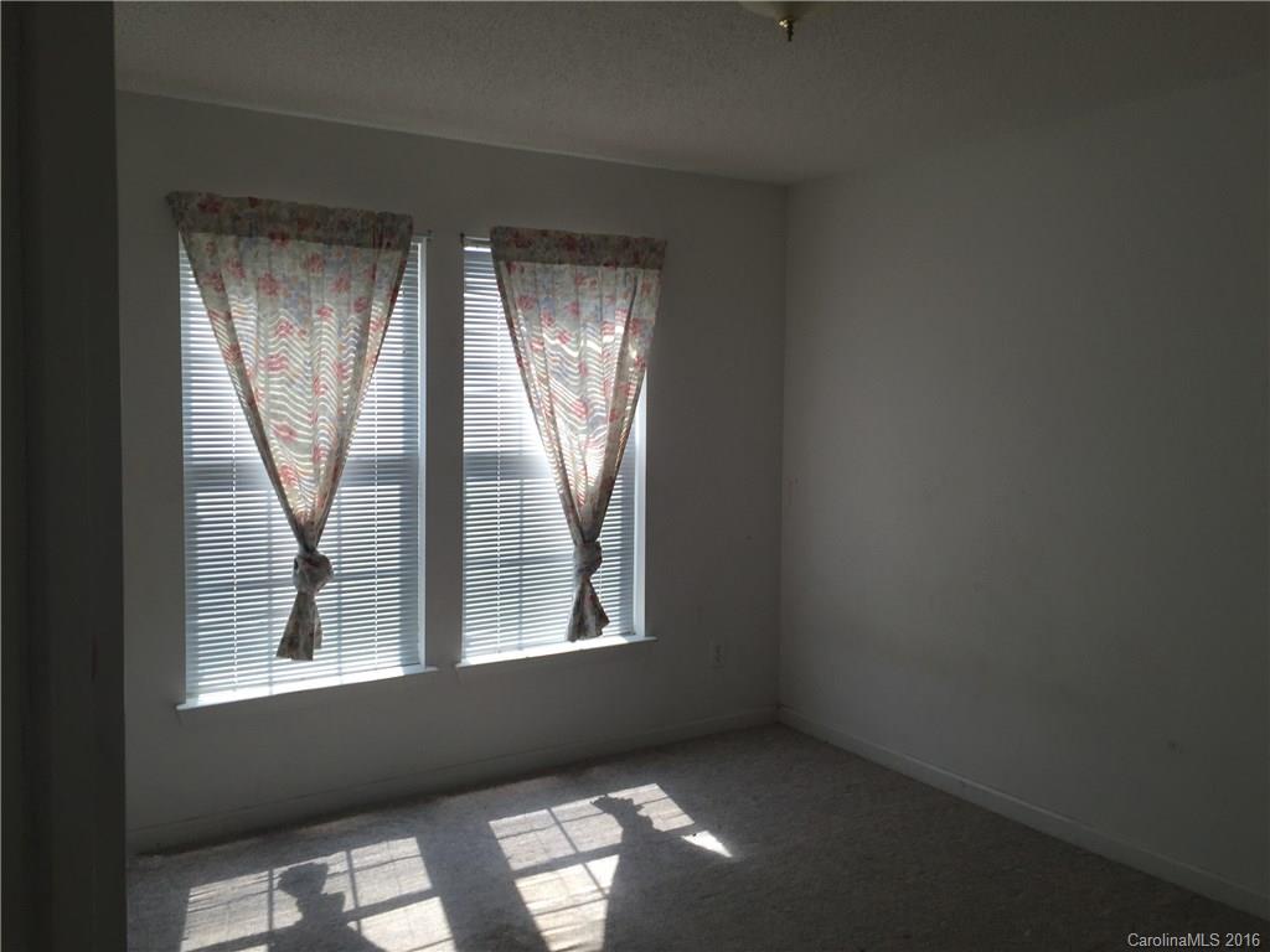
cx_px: 635
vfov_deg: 48.2
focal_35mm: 29
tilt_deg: -4.0
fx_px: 1064
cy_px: 476
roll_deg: -0.7
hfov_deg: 61.7
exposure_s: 1/157
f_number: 2.2
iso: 32
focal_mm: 4.15
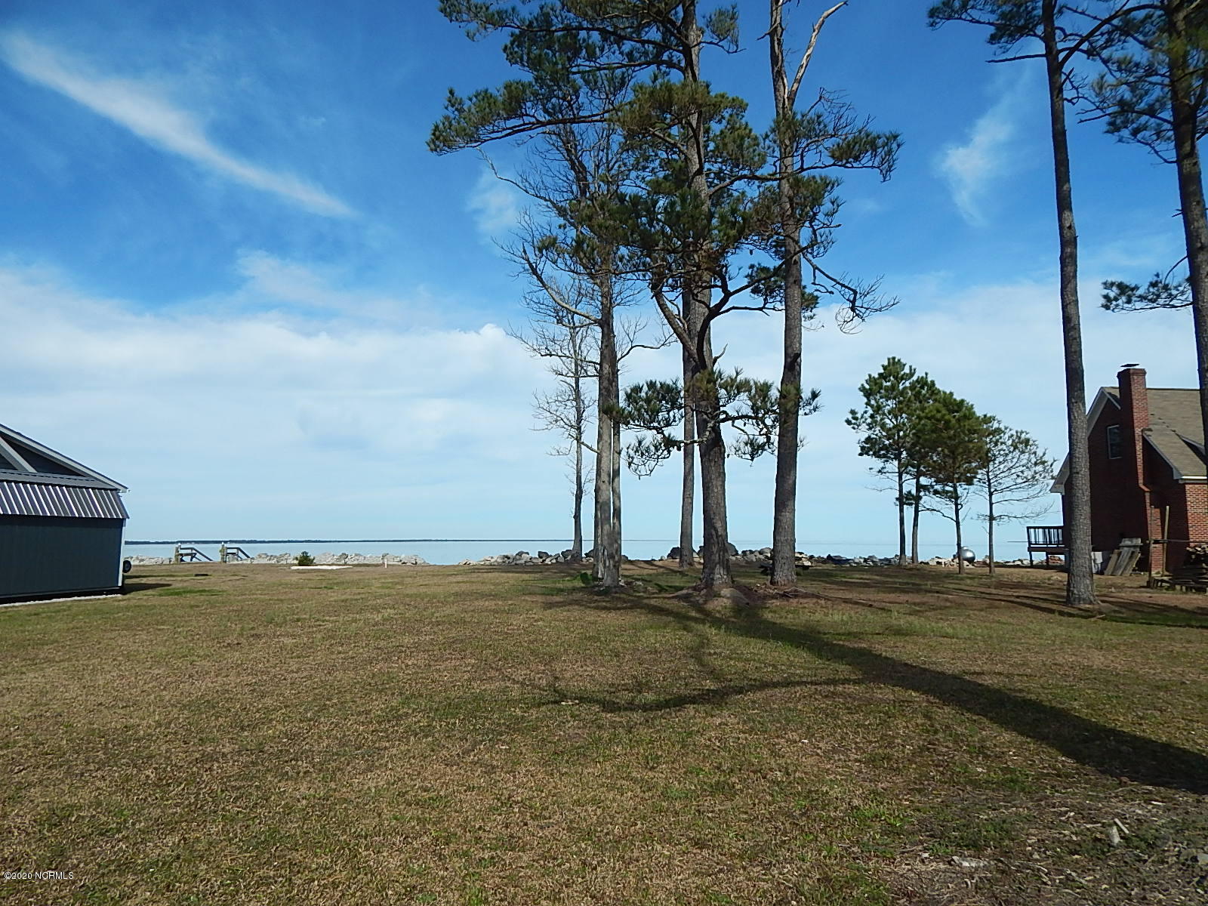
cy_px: 453
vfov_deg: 61.1
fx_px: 768
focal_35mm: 22
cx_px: 604
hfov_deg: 76.4
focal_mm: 4
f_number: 6
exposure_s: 1/640
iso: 125
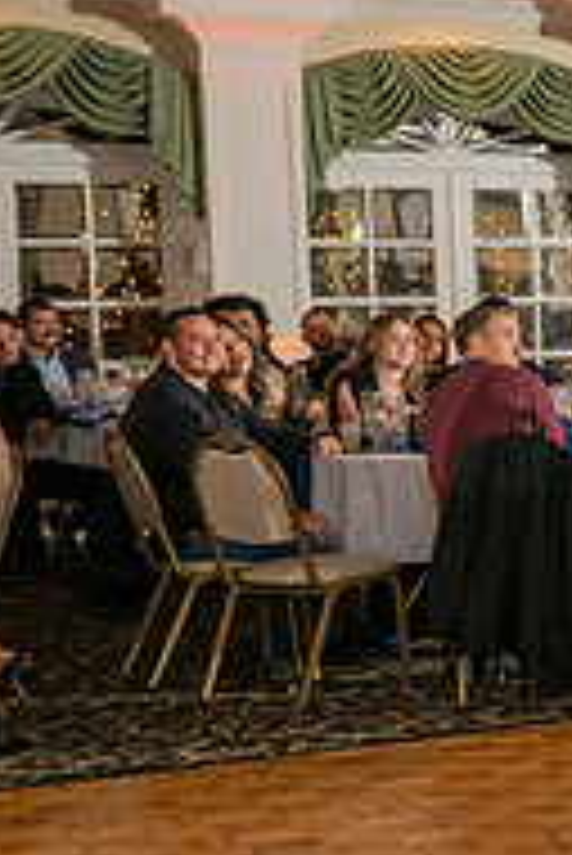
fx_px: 2617
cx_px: 1630
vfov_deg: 18.5
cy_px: 528
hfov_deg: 9.9
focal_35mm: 110
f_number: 3.2
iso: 640
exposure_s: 1/160
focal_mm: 26
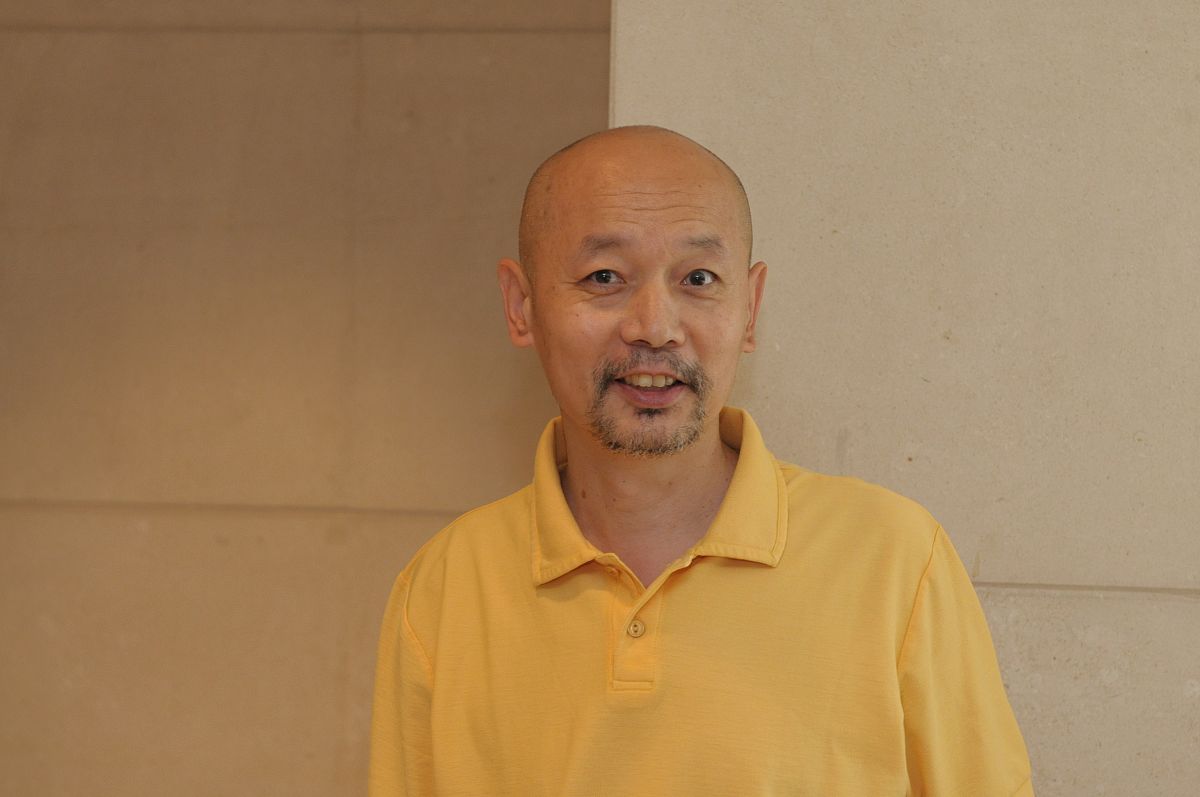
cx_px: 600
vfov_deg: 13.8
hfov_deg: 20.6
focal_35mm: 99
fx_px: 3296
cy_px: 398
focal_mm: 66
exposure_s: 1/160
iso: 1000
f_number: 4.5
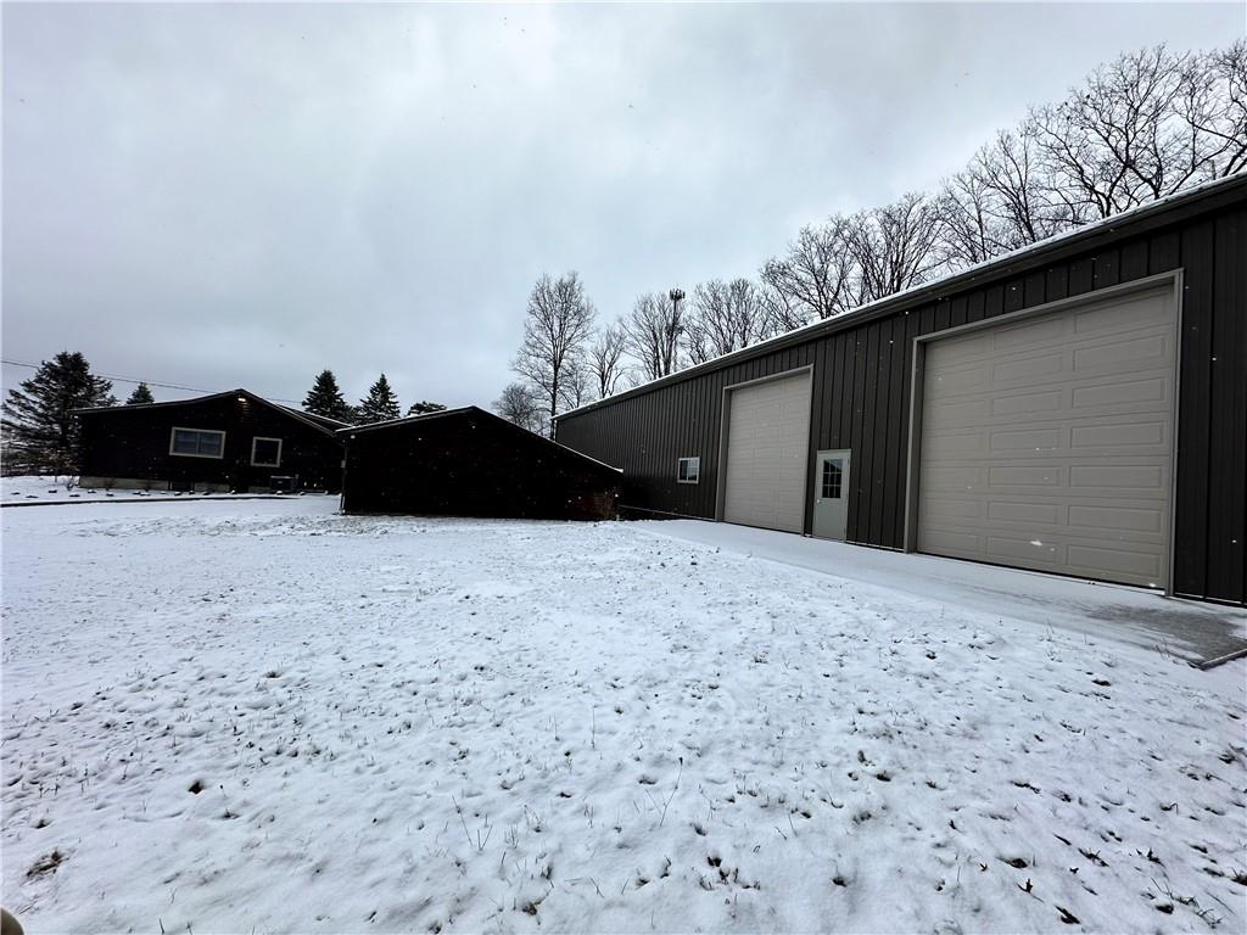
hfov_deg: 102.1
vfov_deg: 85.7
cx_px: 624
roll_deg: -4.2
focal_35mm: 14
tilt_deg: +2.3
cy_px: 468
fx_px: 504
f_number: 2.2
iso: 40
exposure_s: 1/670
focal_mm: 2.22
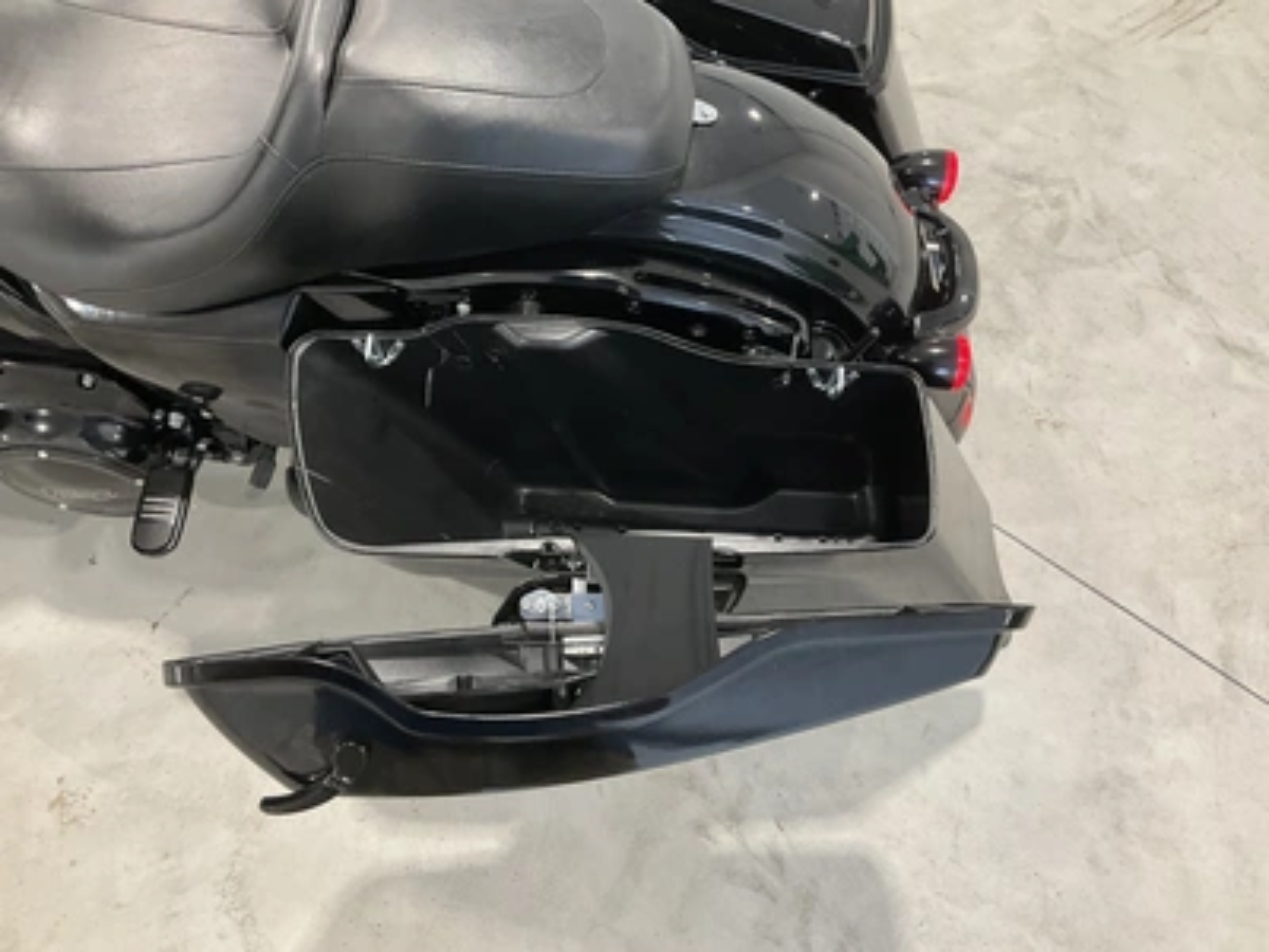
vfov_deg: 48.2
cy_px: 476
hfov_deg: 61.7
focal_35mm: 29
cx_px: 634
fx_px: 1063
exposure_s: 1/60
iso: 100
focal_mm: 3
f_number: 1.8
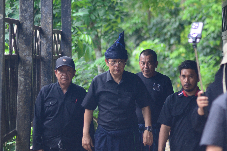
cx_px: 114
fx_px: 1369
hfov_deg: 9.5
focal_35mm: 218
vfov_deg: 6.3
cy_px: 76
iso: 720
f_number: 4.5
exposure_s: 1/125
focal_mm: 145
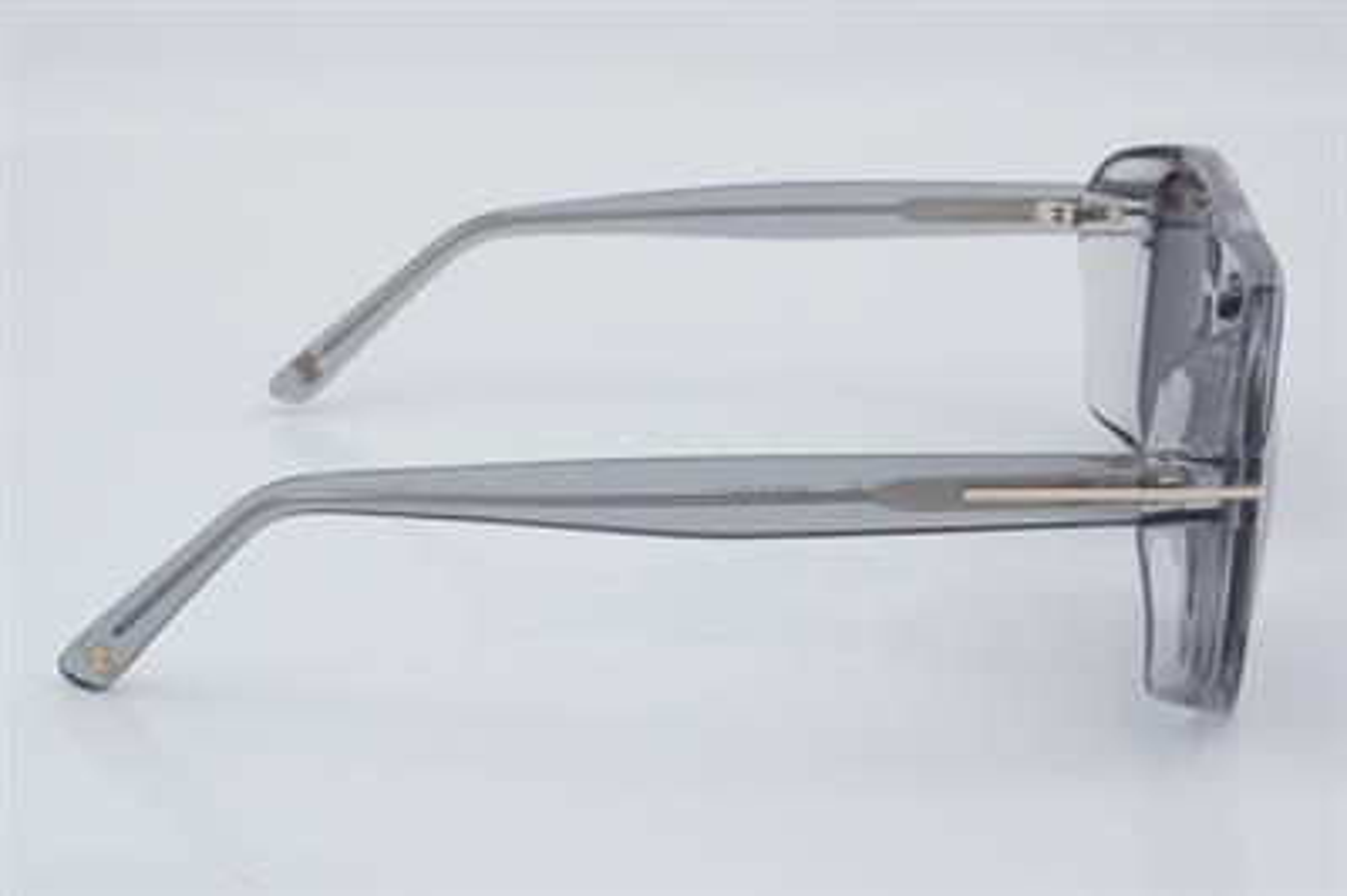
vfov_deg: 18.2
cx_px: 674
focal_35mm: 75
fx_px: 2804
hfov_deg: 27.0
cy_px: 448
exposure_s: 1/4
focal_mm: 50
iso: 100
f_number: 32
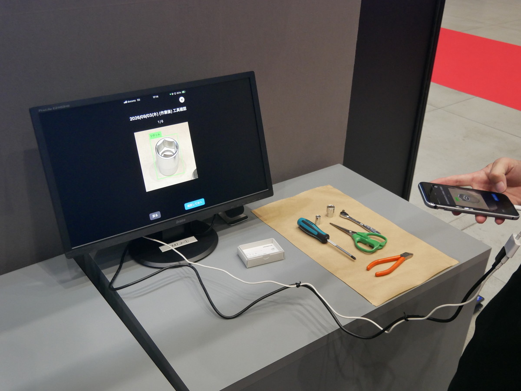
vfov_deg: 39.7
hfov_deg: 51.4
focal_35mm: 36
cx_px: 260
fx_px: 542
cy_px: 196
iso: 1250
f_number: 4.3
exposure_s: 1/125
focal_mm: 18
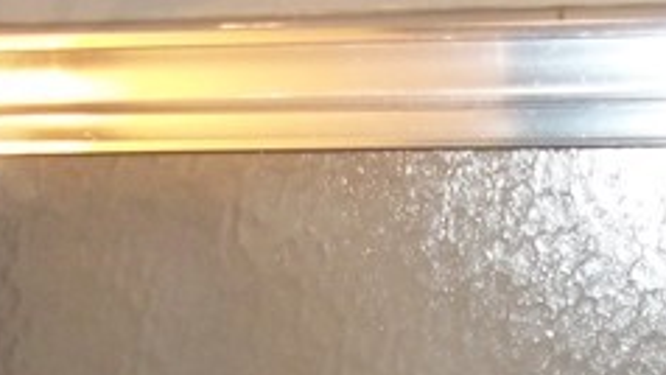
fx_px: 2650
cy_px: 803
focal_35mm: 150
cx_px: 92
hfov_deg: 14.2
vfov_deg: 7.7
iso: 160
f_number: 2.9
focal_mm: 5.7
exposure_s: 1/30
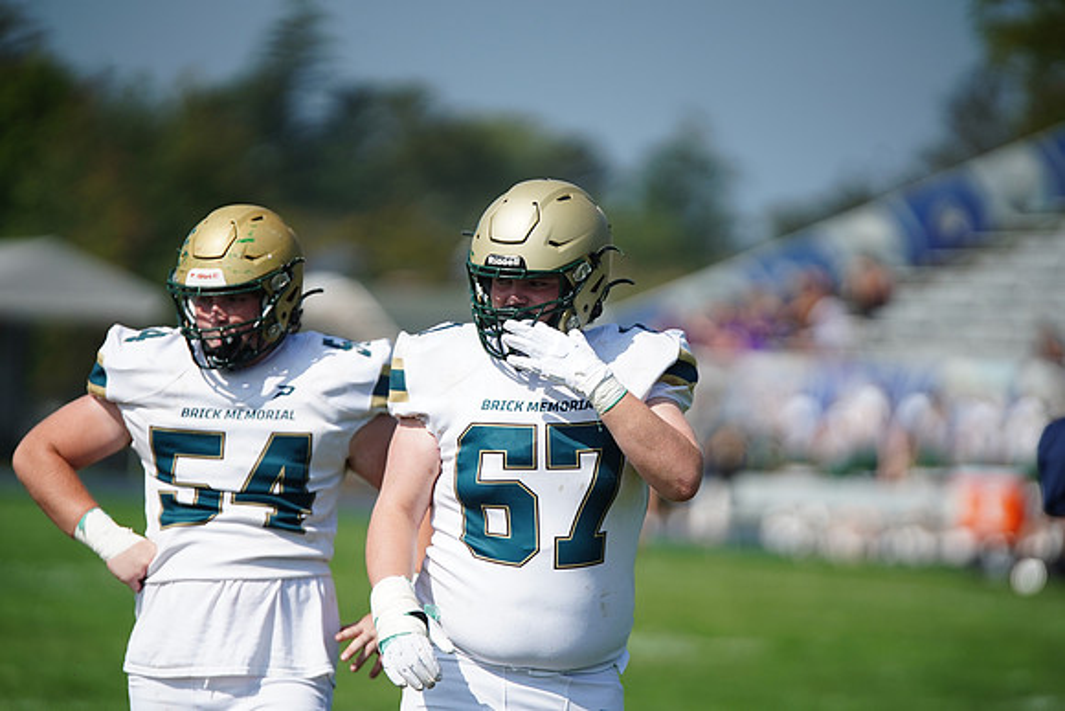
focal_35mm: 300
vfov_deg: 4.6
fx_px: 8877
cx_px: 532
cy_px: 356
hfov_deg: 6.9
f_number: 2.8
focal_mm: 300
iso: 400
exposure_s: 1/6400
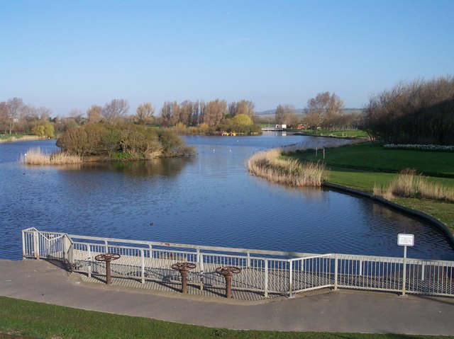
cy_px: 170
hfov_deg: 49.0
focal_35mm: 38
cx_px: 227
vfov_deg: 37.7
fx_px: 498
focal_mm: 8
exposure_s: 1/500
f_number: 4.8
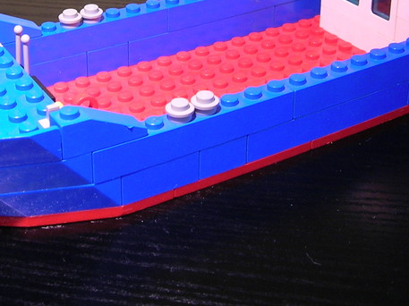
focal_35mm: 67
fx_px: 791
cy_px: 6
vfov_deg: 21.2
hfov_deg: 29.0
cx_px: 174
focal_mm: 5.7
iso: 50
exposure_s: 1/5.5
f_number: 2.9
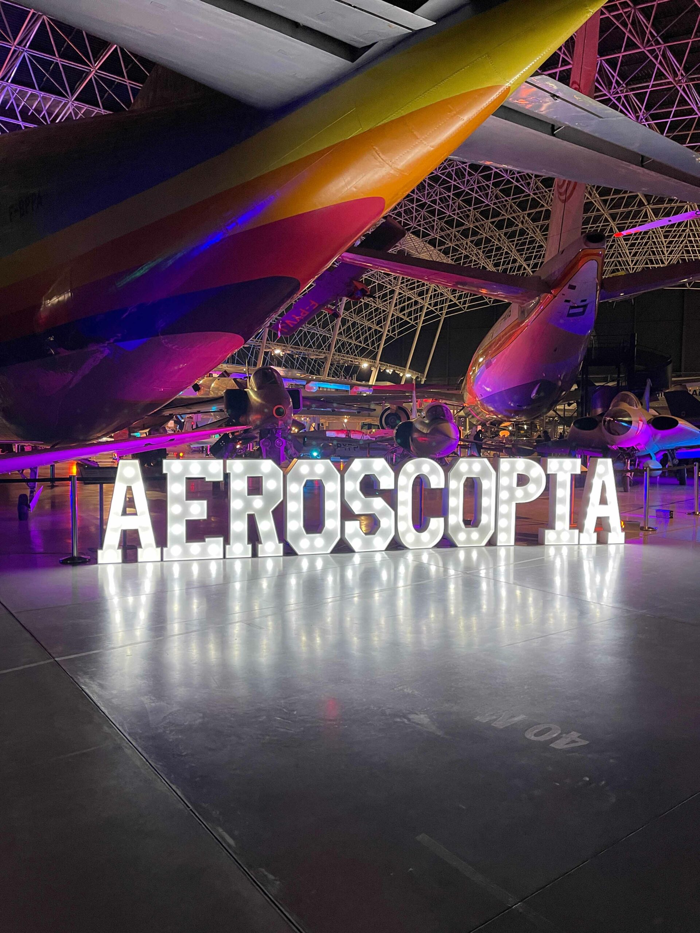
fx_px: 674
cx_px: 350
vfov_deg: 69.4
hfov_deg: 54.9
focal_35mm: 25
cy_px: 466
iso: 160
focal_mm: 5.1
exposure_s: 1/50
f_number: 1.6
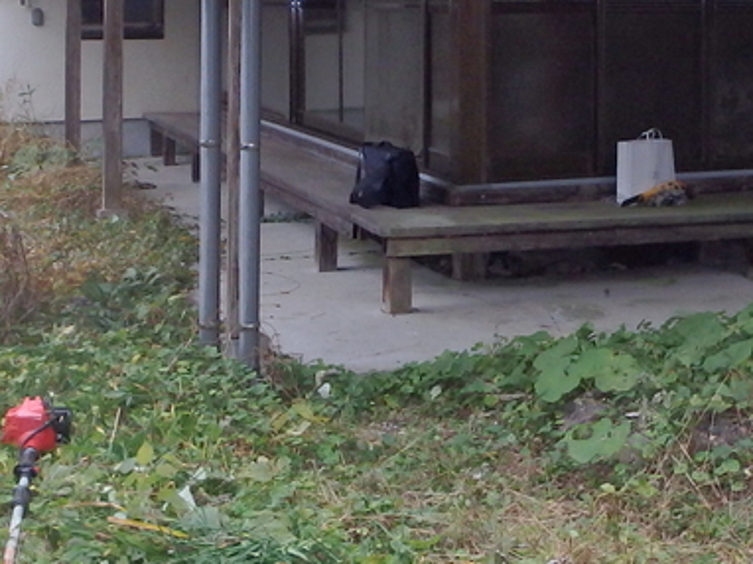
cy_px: 10
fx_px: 1435
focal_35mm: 66
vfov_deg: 21.5
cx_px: 599
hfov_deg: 28.8
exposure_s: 1/30
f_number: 3.5
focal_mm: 3.7
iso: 250
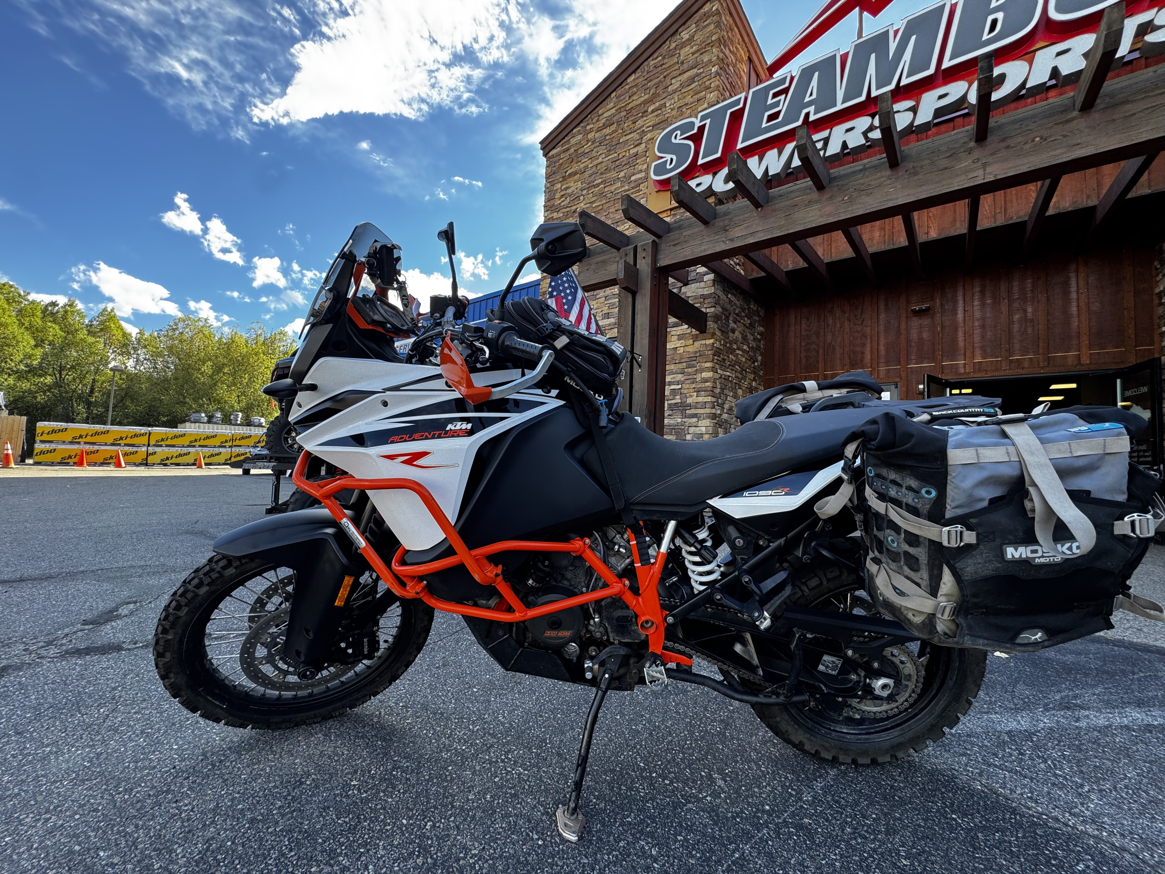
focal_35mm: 14
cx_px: 582
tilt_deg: +2.7
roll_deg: -3.0
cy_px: 437
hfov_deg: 102.1
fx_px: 471
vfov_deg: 85.7
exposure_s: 1/99
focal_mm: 2.22
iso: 40
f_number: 2.2
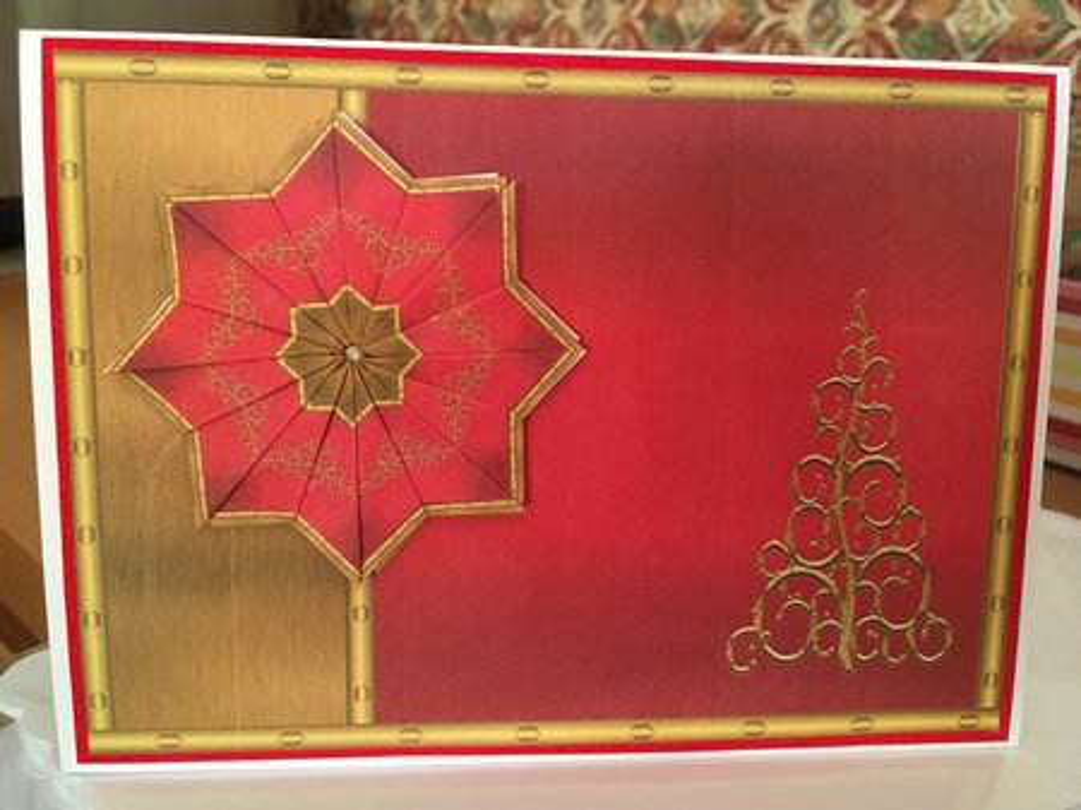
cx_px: 540
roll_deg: -3.2
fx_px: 905
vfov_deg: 48.2
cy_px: 405
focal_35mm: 29
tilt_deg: -21.6
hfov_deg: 61.7
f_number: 2.2
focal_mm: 4.15
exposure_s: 1/33
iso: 160
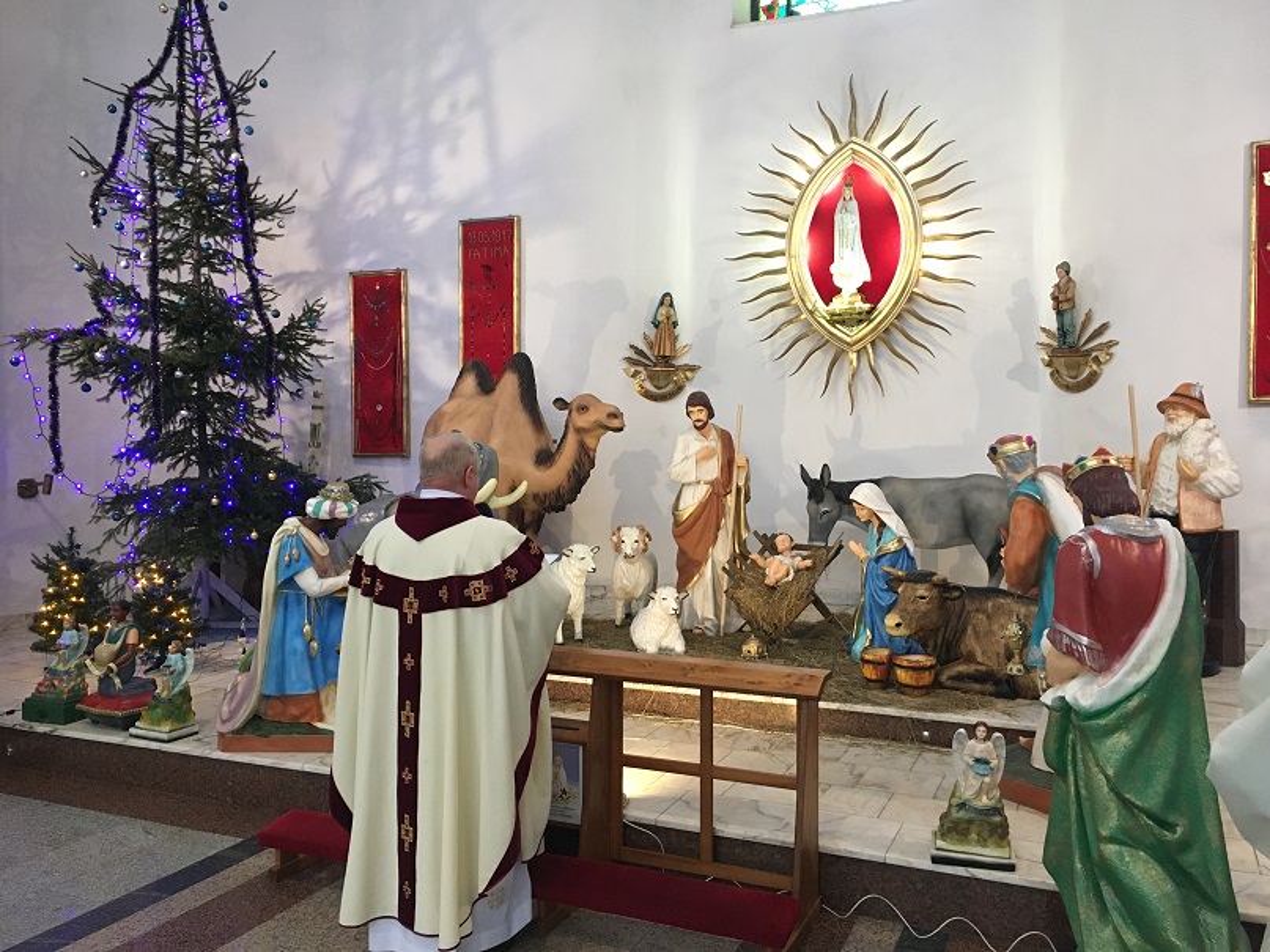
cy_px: 476
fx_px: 1064
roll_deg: -0.3
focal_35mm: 29
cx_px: 635
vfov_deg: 48.2
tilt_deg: -0.8
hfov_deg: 61.7
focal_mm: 4.15
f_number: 2.2
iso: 200
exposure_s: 1/33
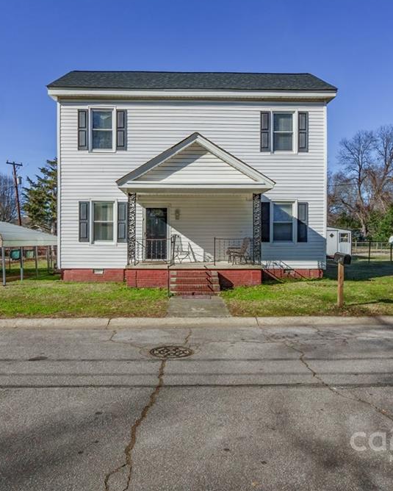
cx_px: 194
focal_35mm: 24
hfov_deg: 59.4
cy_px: 241
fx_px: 345
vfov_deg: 70.9
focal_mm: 11
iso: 800
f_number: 13
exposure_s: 1/1250
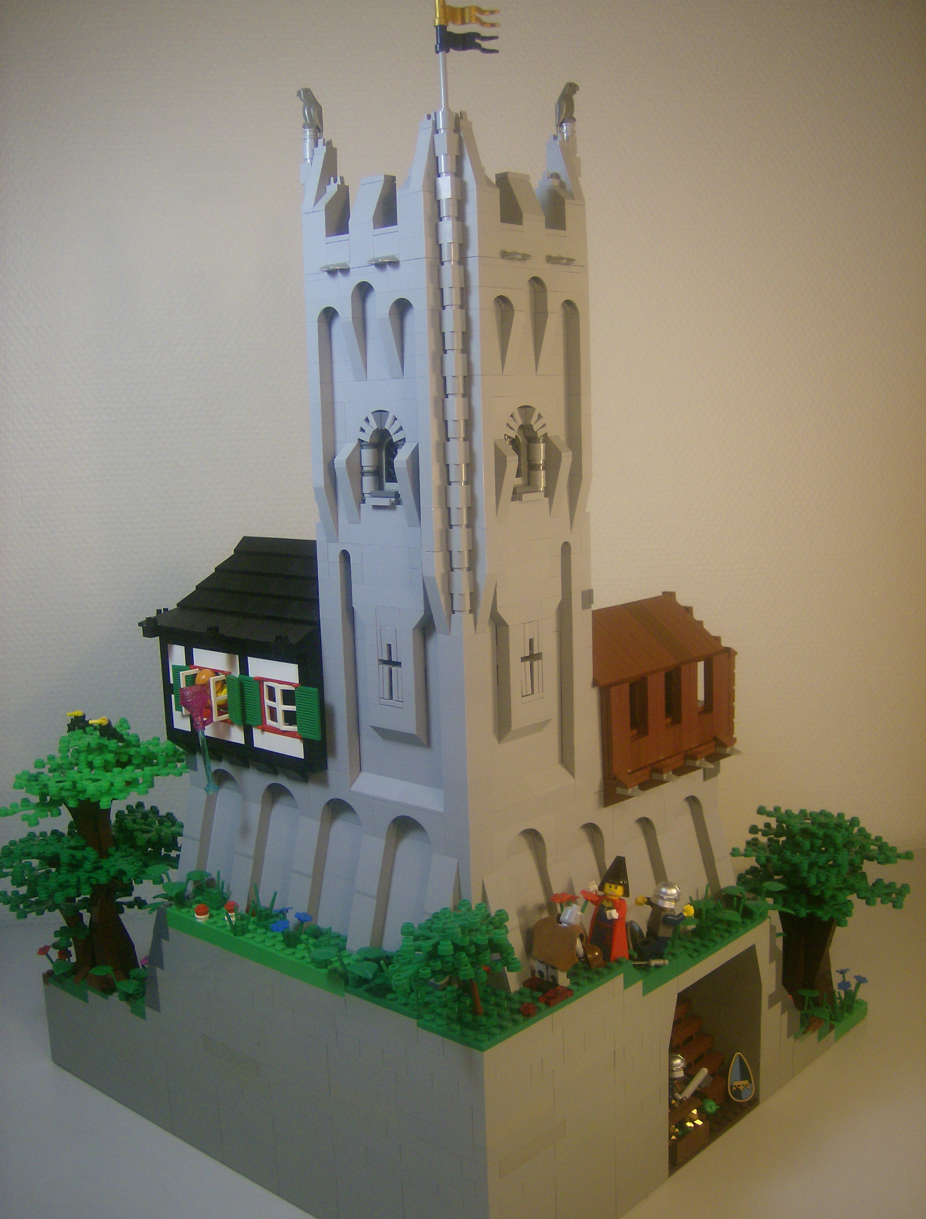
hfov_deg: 40.0
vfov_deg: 51.1
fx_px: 1273
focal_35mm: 36
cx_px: 463
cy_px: 610
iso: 100
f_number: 2.8
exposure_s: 1/82.5
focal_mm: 6
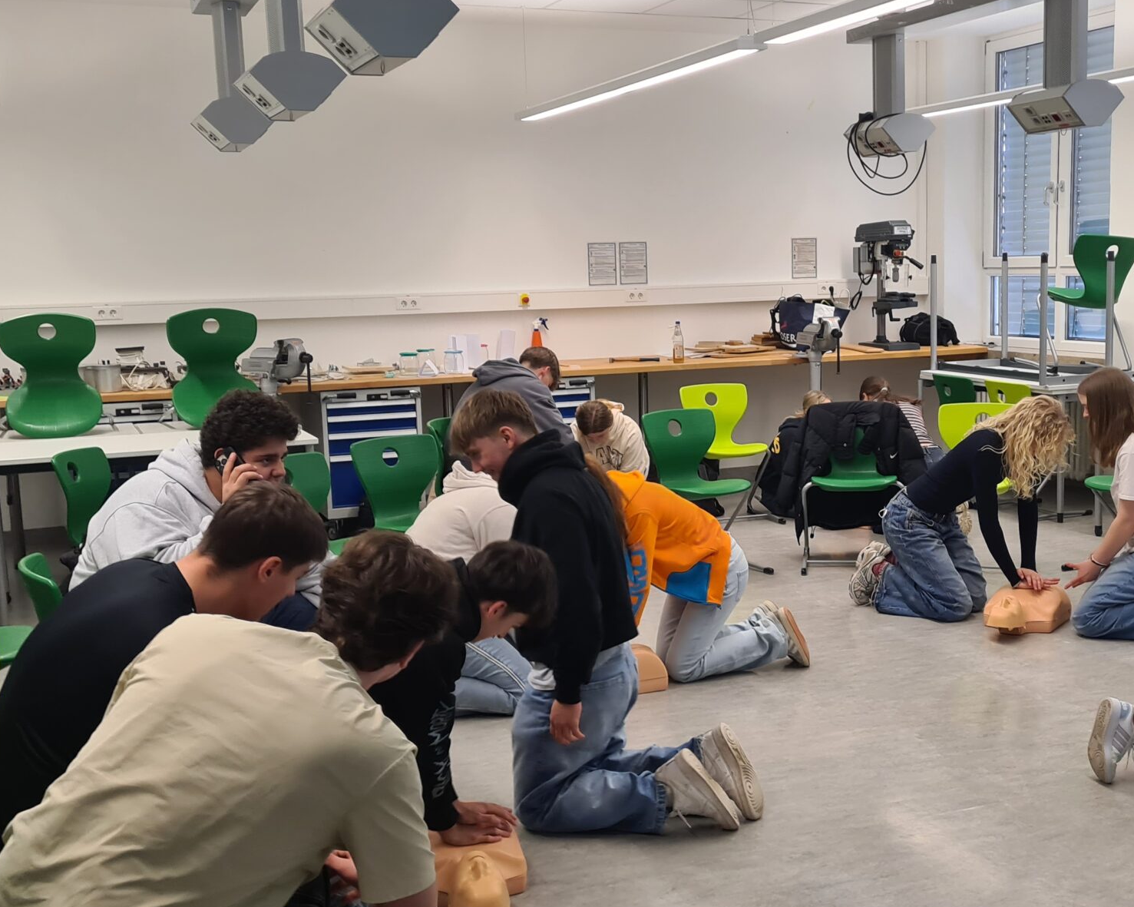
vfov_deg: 34.1
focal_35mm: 44
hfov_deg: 41.8
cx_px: 693
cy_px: 488
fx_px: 1476
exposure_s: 1/50
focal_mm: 5.4
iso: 100
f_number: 1.8
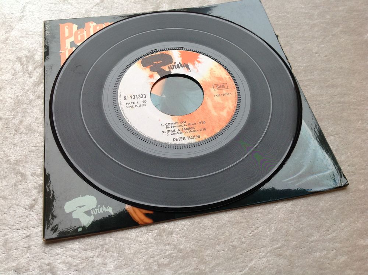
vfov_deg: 40.6
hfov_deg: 52.7
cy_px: 138
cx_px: 184
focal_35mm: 35
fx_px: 372
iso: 64
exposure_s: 1/60
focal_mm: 4.28
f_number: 2.4
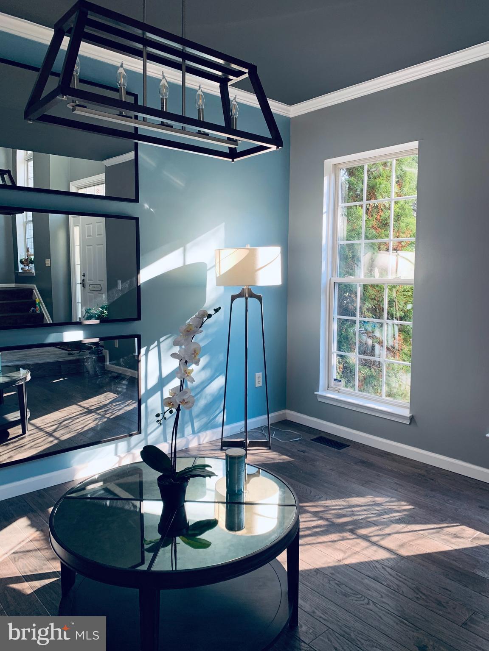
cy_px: 326
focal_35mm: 26
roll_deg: -0.6
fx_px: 490
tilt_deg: -5.1
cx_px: 244
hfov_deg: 53.1
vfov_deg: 67.3
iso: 50
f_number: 1.8
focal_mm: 4.25
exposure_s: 1/121
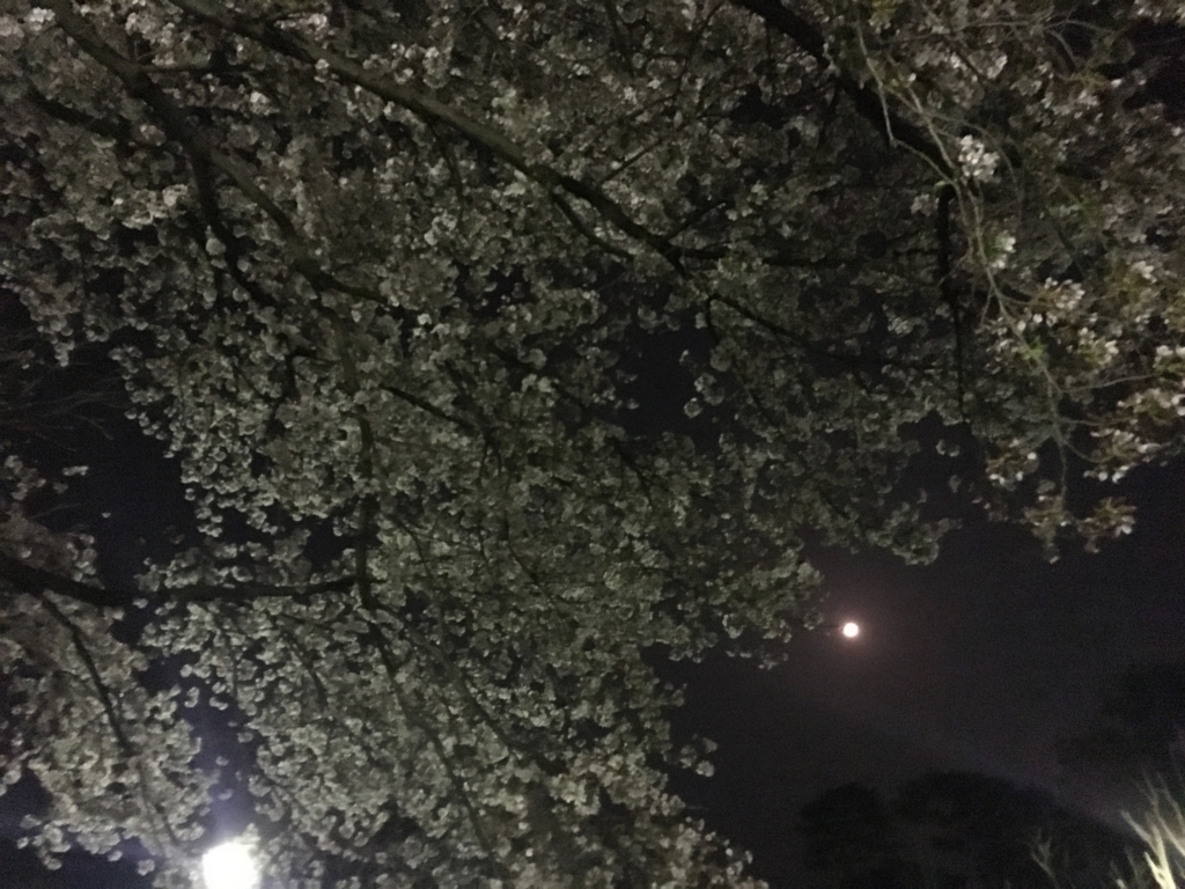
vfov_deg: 48.2
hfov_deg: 61.7
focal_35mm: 29
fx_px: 993
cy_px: 444
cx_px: 592
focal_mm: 4.15
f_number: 2.2
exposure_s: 1/17
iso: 2000
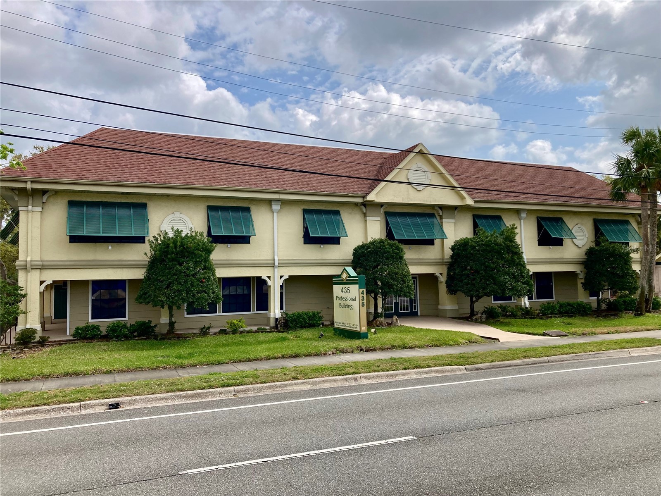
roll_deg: -0.2
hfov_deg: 63.4
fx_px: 535
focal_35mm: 28
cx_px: 330
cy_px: 248
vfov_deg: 49.7
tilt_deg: +4.6
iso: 20
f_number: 1.8
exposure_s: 1/2857
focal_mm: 3.99
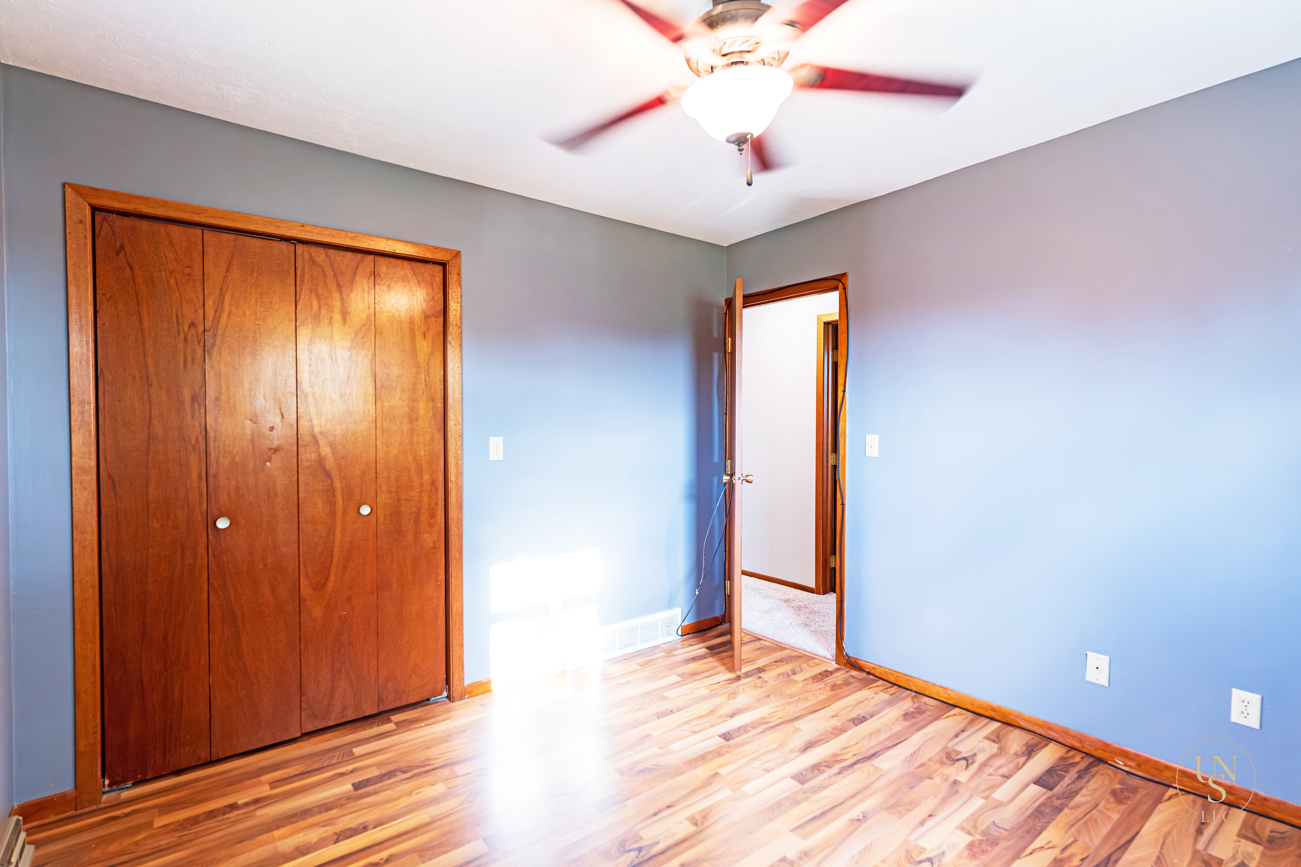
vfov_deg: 70.4
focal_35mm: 17
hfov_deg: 93.3
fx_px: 614
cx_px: 650
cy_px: 434
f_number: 3.2
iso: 1000
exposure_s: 1/60
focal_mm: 17
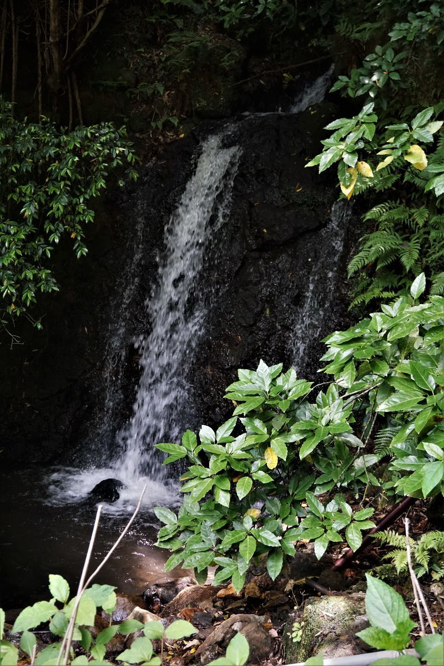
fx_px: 860
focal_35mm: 46
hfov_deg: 28.9
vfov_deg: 42.3
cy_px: 333
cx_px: 222
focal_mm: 31
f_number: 5
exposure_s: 1/160
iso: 1250
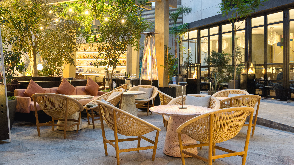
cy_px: 79
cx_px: 147
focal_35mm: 39
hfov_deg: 51.9
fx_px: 302
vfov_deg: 30.6
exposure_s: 1/10
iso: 1250
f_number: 7.1
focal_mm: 36.7
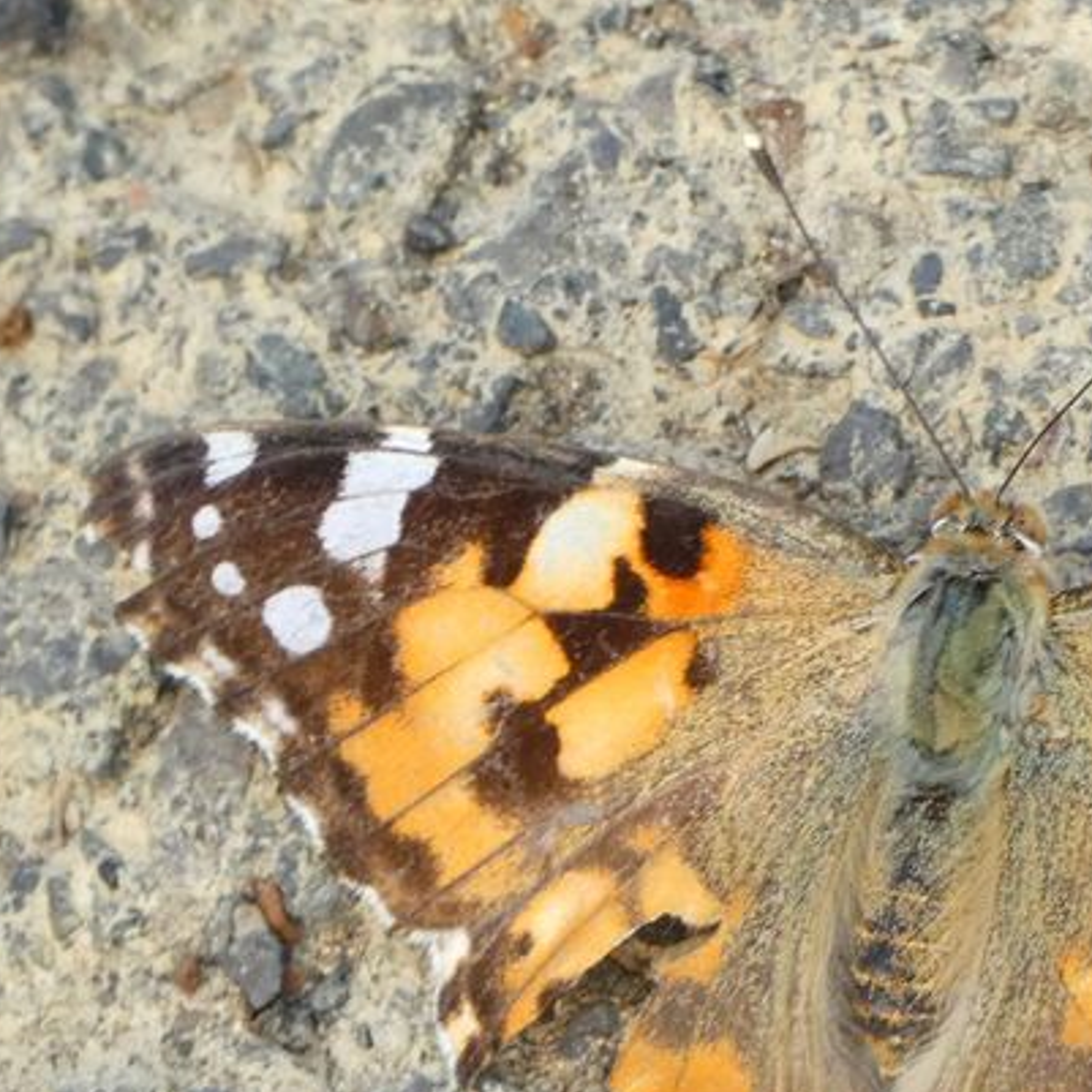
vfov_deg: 1.9
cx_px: 987
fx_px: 33549
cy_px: 738
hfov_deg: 1.9
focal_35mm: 940
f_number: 5.6
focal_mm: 89.5
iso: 320
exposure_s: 1/100
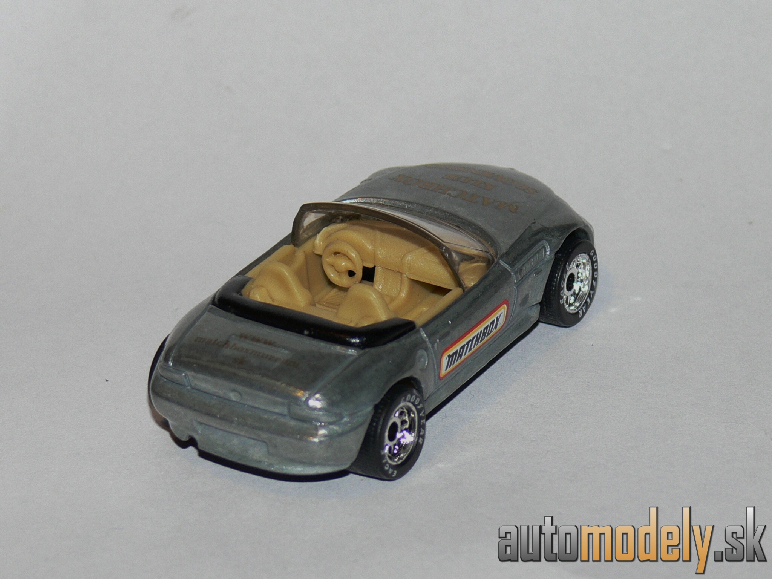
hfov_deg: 10.4
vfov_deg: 7.8
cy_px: 290
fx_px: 4260
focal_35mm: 191
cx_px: 386
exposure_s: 1/30
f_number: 3.6
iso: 100
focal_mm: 25.4
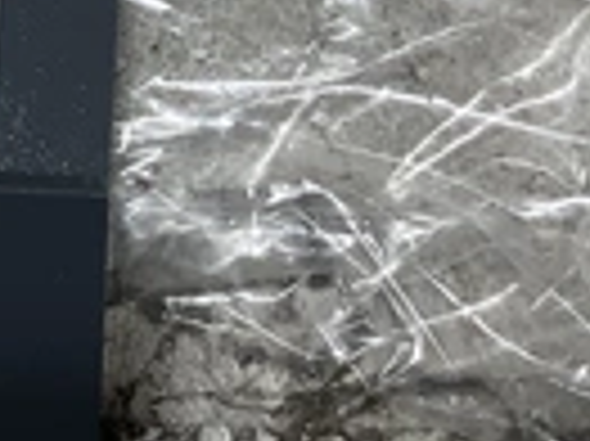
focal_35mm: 95
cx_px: -18
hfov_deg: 20.0
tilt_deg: -67.8
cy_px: -104
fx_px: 1618
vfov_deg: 15.0
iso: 80
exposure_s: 1/120
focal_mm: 3.3
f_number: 2.4
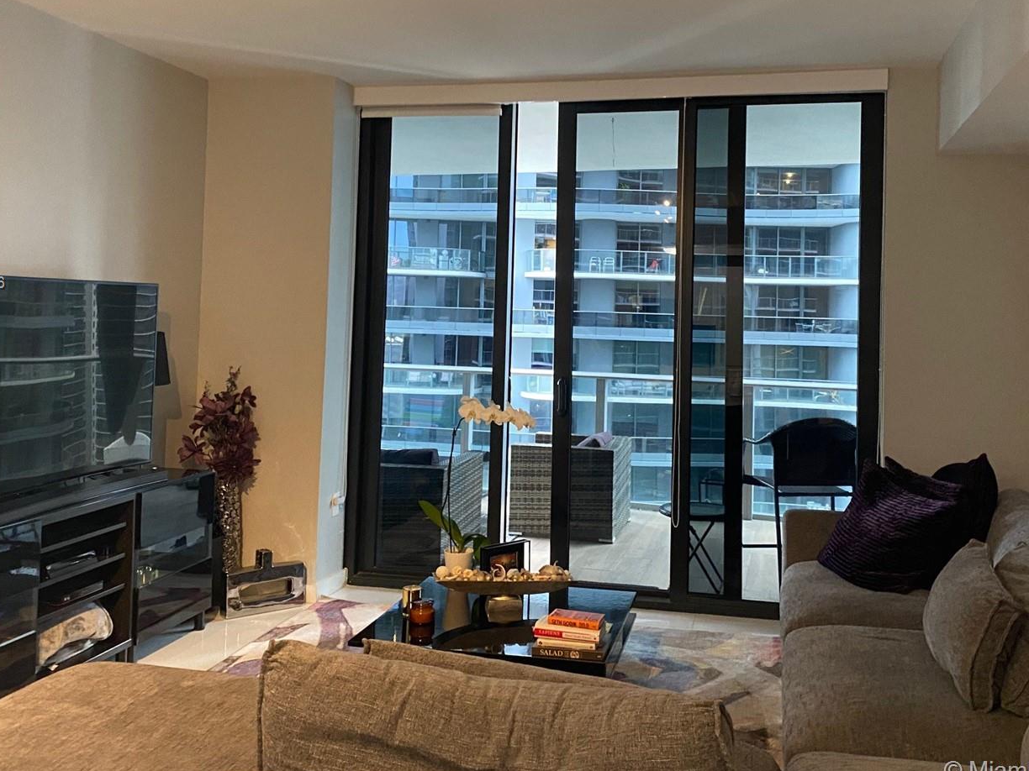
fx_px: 1011
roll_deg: -1.2
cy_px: 284
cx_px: 545
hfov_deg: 53.9
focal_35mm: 34
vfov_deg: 41.5
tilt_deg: +3.6
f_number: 1.8
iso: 500
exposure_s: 1/60
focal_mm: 4.25
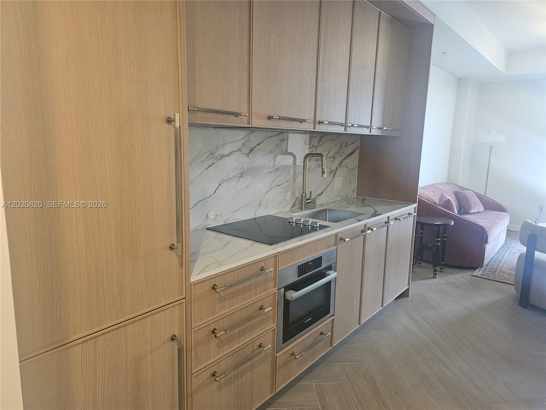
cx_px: 273
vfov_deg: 58.9
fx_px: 363
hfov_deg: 73.9
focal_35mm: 23
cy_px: 205
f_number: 1.7
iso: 1000
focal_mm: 6.3
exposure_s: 1/120
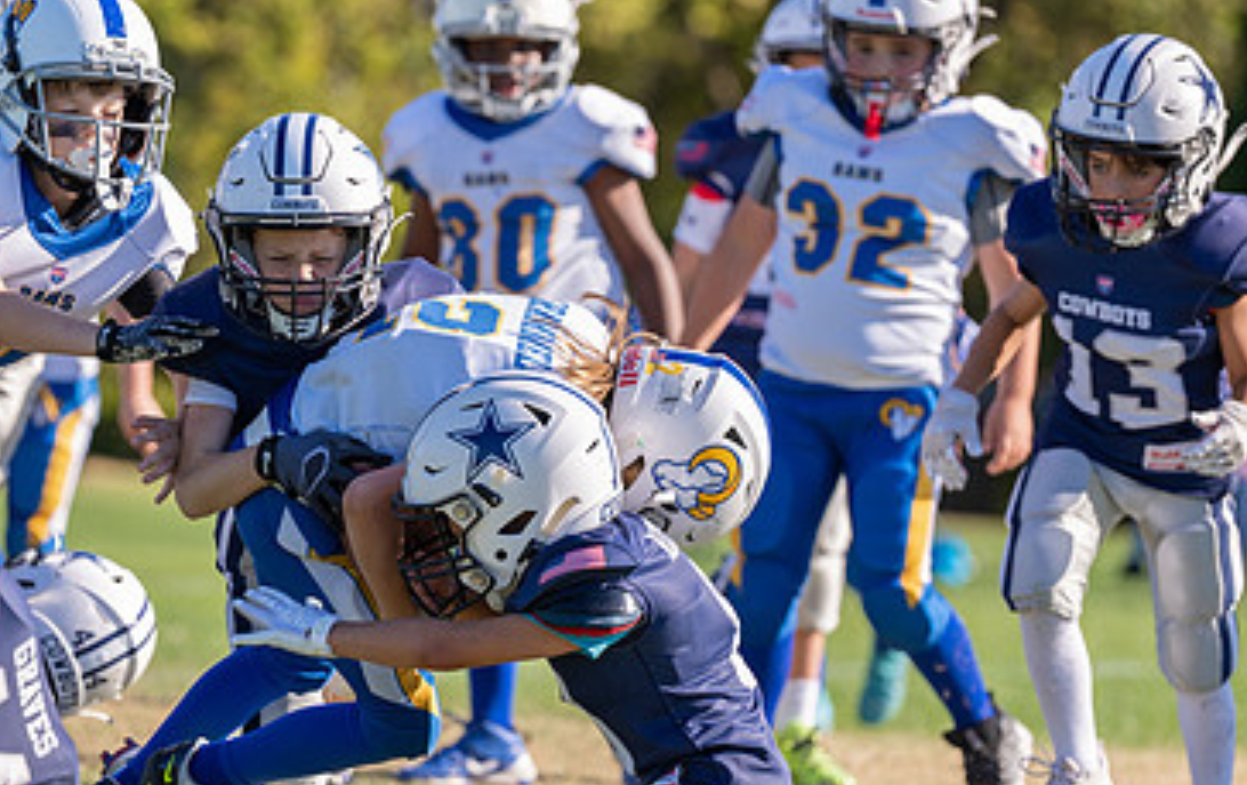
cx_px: 397
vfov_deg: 4.5
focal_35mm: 290
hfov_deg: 7.2
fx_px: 9874
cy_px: 392
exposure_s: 1/1250
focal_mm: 163
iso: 100
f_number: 2.8
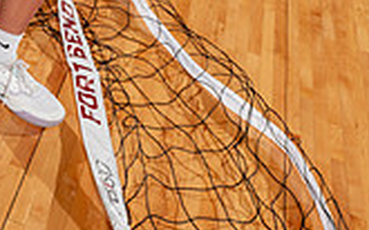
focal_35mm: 89
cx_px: 94
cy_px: -250
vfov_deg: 12.6
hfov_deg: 23.1
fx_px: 895
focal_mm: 32
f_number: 5.6
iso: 200
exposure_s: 1/250
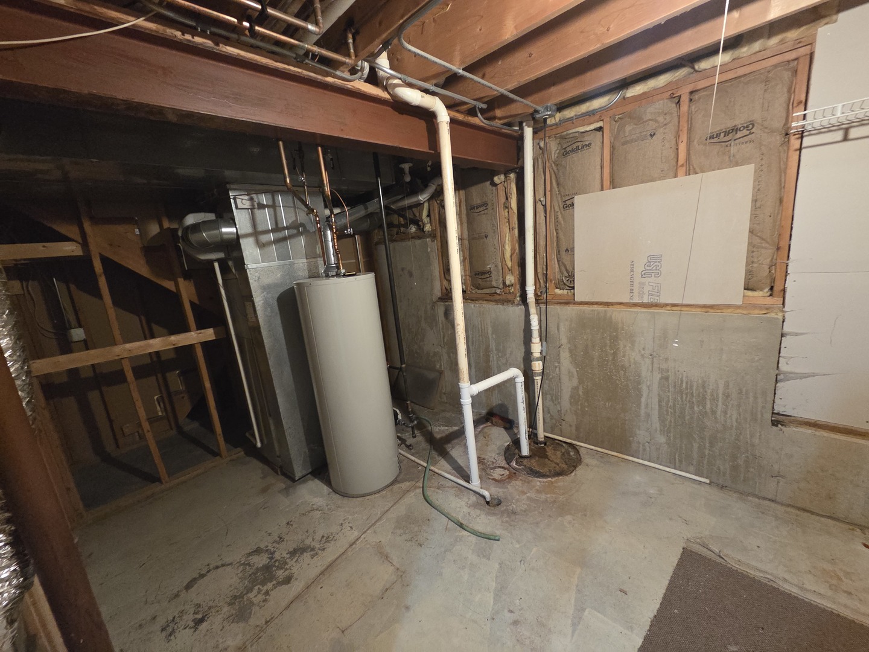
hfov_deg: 106.2
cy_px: 326
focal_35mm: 13
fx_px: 326
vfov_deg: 89.9
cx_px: 434
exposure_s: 1/40
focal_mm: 2.2
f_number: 2.2
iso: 1600
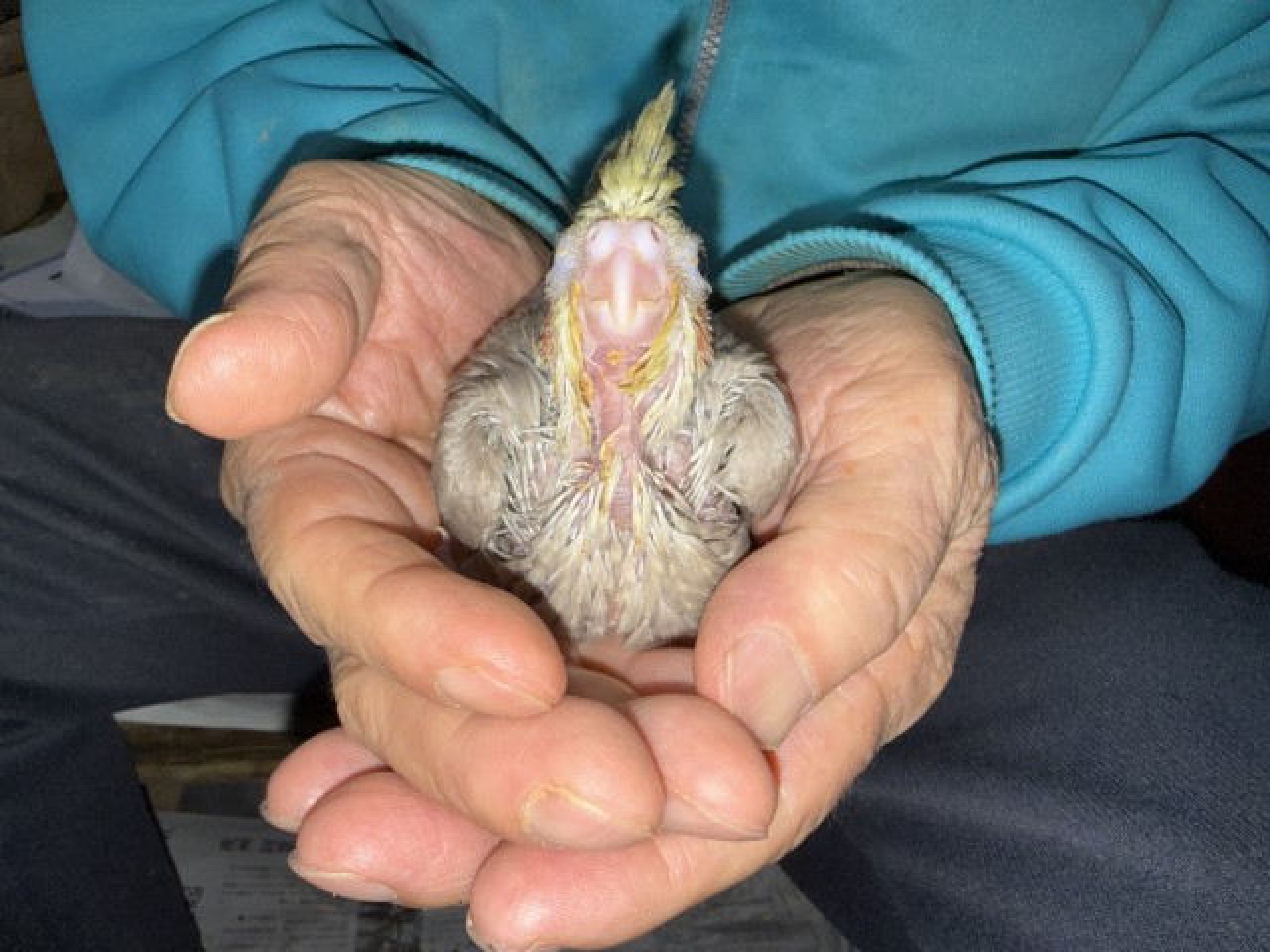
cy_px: 476
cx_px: 635
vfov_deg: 56.8
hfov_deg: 71.6
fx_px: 881
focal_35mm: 24
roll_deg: -0.8
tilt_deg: -35.9
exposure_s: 1/122
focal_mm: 2.22
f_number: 2.2
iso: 40
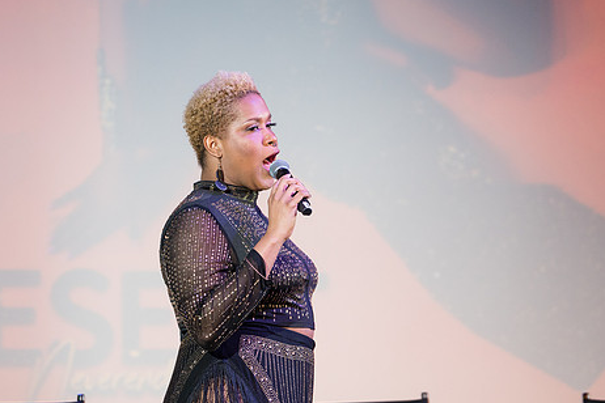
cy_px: 197
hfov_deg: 10.2
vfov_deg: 6.8
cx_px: 257
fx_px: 3394
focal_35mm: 202
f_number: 4
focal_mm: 161
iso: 3200
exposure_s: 1/250
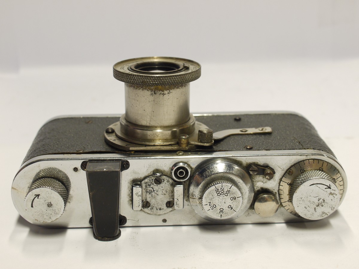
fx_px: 622
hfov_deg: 32.2
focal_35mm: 60
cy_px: 134
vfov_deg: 24.4
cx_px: 180
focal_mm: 30
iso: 400
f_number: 7.1
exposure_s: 1/15
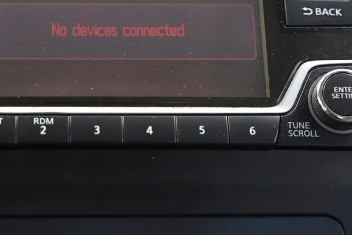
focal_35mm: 115
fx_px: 1124
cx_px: 119
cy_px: 34
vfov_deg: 11.9
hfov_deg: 17.7
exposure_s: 1/125
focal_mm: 65
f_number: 4.5
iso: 2500
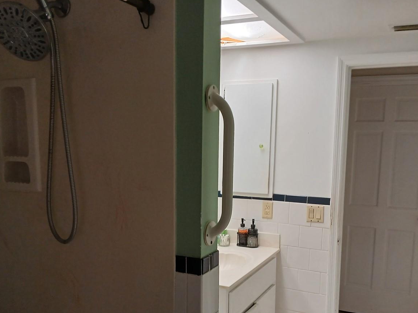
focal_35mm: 36
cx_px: 206
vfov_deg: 39.3
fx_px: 435
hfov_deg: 51.4
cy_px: 203
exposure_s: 1/60
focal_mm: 3.98
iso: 160
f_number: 1.8
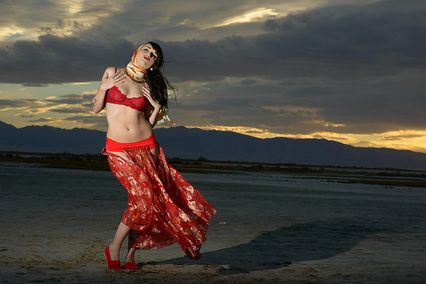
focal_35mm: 85
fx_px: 1006
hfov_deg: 23.9
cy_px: 142
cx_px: 213
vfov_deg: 16.1
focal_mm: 85
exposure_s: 1/400
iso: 320
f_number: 9
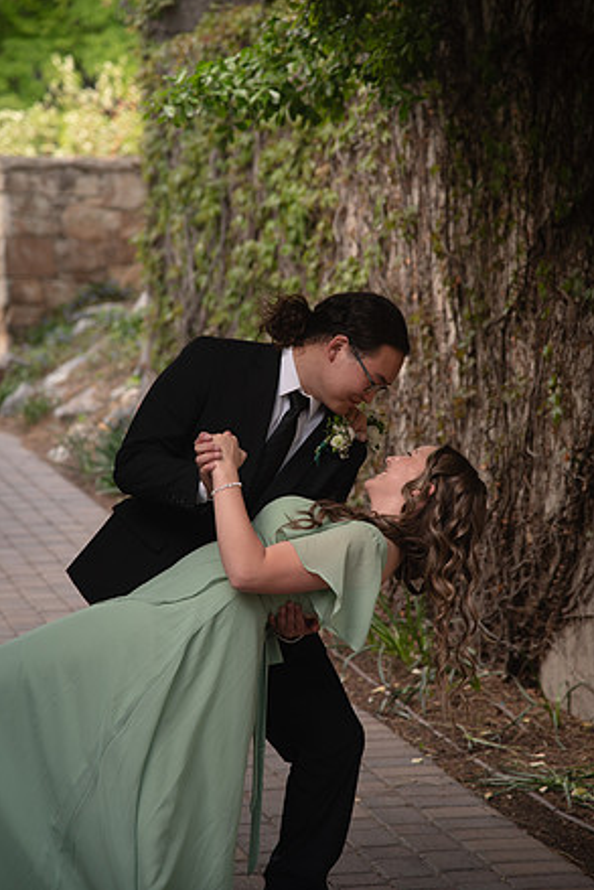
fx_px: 3042
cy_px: 436
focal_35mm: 123
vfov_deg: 16.6
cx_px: 302
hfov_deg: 11.2
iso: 400
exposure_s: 1/125
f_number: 5
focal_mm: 120
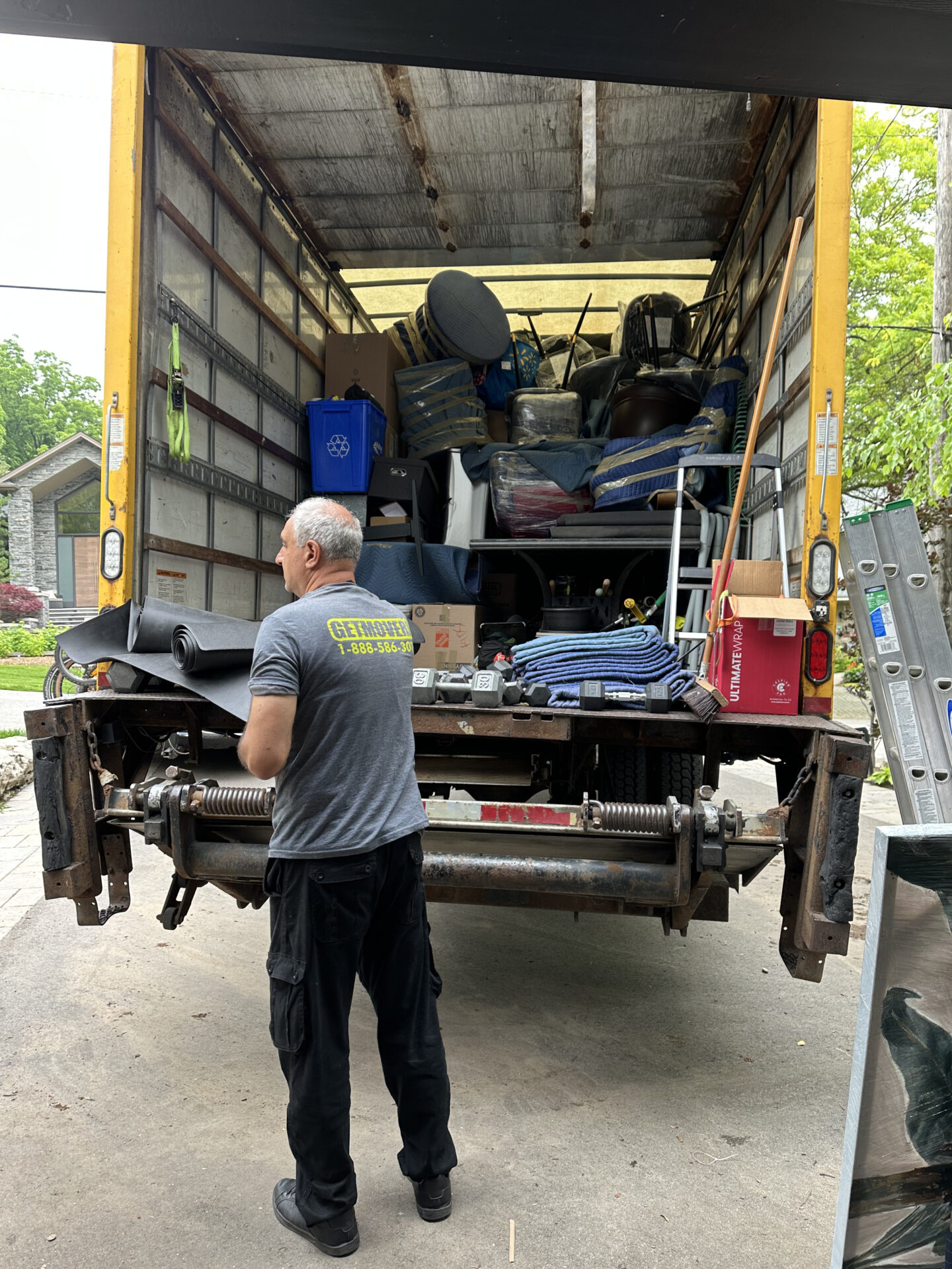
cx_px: 476
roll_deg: +1.5
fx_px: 880
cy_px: 634
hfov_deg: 56.8
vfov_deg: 71.6
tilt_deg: +0.0
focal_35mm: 24
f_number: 1.78
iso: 80
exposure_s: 1/121
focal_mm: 6.86
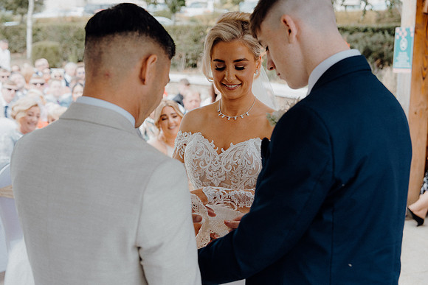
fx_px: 547
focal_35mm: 46
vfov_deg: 29.3
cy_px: 142
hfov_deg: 42.7
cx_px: 214
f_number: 3.5
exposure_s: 1/200
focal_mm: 46
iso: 125
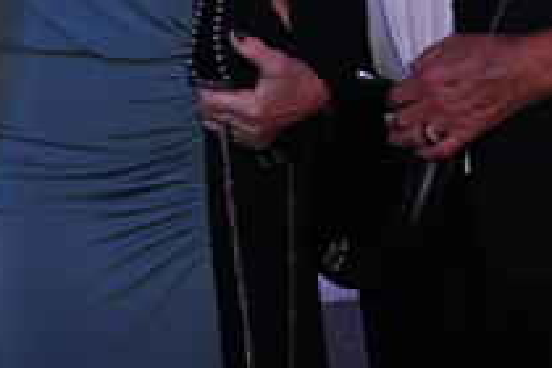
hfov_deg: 19.6
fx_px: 1589
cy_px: -221
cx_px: 173
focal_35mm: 104
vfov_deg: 12.4
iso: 2500
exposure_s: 1/160
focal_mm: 31.5
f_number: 5
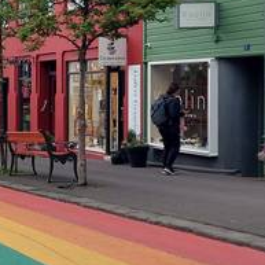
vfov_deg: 21.9
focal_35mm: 79
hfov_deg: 19.2
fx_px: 684
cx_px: -132
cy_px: 113
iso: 50
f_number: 1.8
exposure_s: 1/288
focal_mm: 5.23
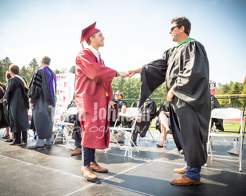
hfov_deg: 60.9
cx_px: 123
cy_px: 98
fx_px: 209
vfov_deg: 50.3
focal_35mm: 29
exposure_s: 1/500
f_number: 7.1
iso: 200
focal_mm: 17
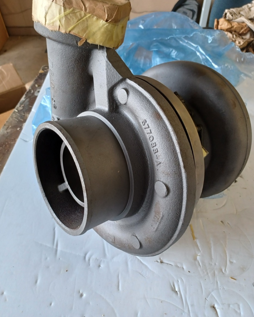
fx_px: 254
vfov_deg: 64.0
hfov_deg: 53.2
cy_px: 145
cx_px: 125
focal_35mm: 27
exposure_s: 1/49
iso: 250
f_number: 1.8
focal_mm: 4.6
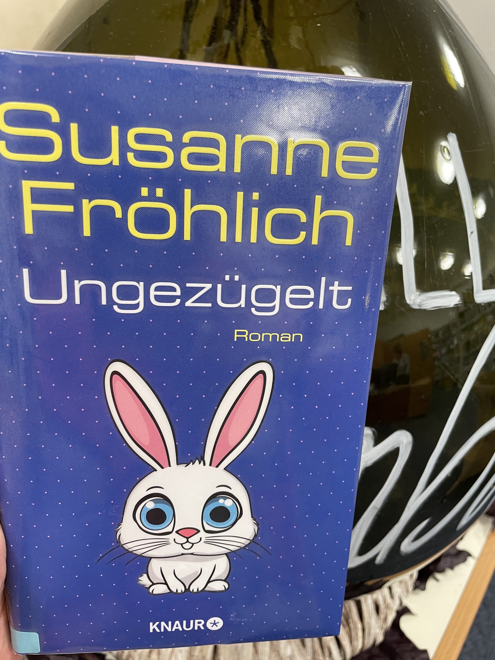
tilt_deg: -27.8
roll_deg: -1.6
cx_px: 248
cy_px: 330
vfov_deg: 67.3
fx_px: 496
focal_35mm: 26
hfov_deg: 53.1
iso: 125
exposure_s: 1/82
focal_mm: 4.2
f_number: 1.6
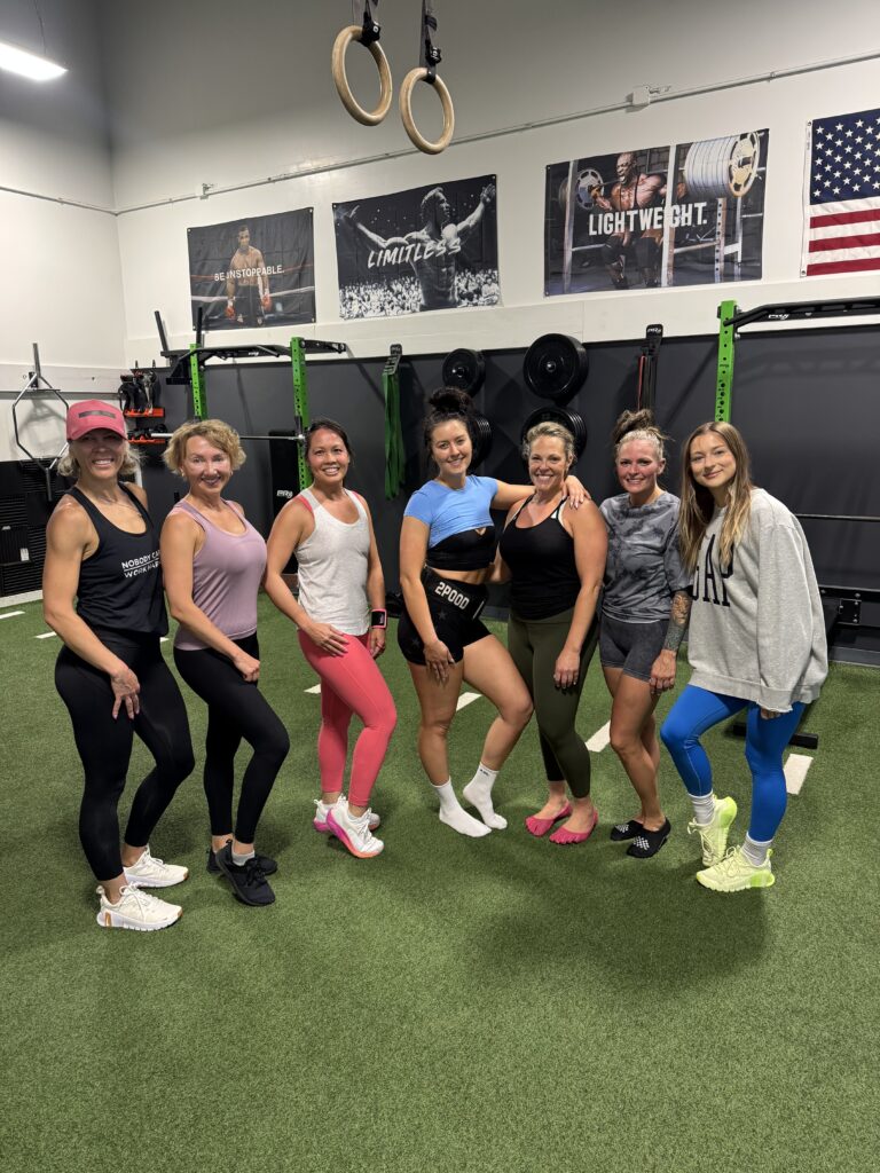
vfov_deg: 71.6
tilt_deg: -12.8
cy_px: 586
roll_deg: +1.5
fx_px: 813
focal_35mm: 24
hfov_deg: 56.8
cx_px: 440
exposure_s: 1/60
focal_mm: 6.76
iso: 250
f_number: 1.78
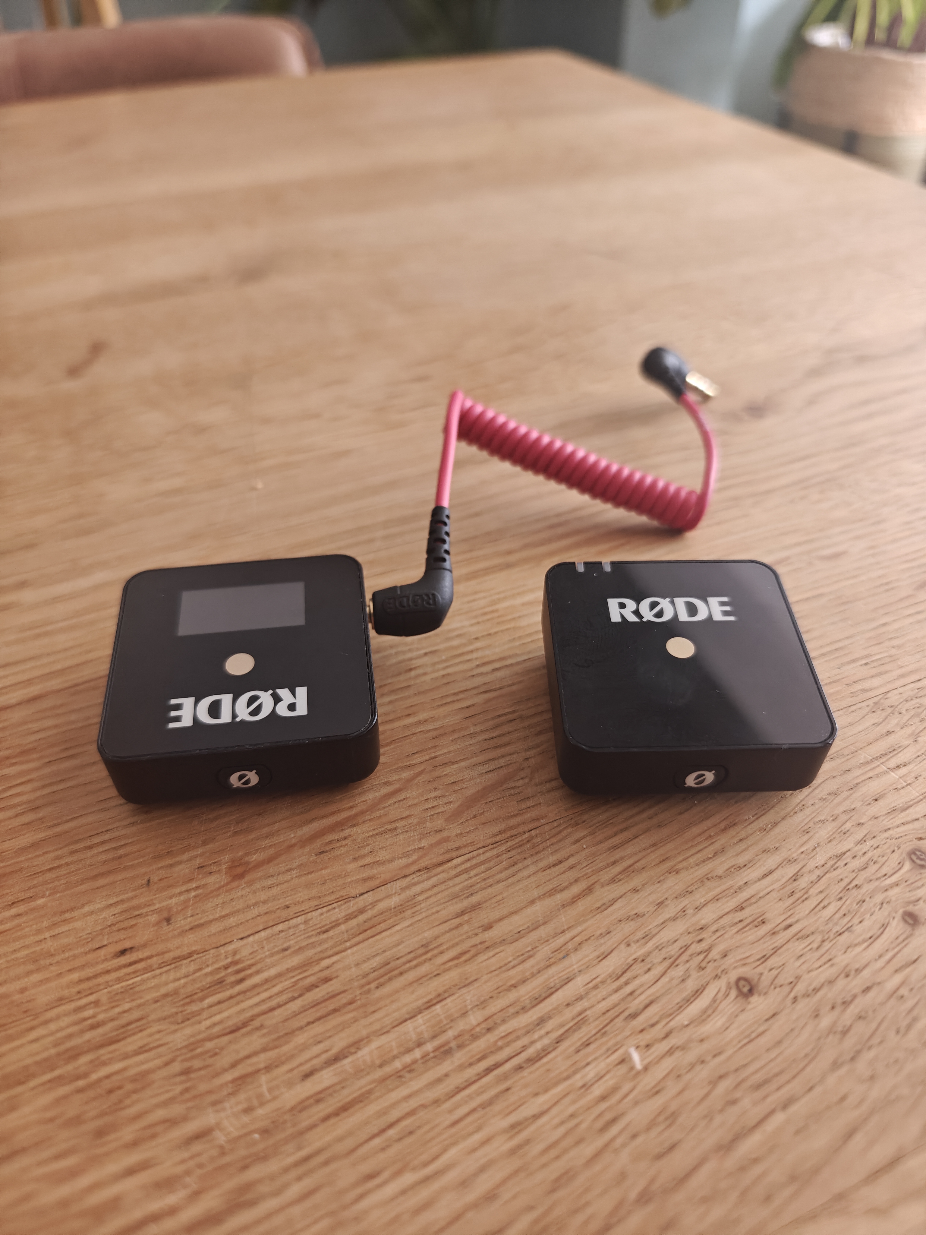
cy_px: 618
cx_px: 463
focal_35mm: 23
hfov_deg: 58.9
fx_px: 820
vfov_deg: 73.9
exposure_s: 1/56
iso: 500
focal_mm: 6.06
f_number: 4
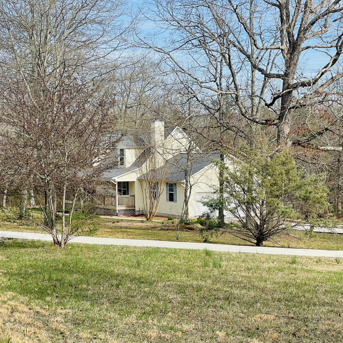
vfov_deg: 22.8
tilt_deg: -1.2
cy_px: 172
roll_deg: +1.1
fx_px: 852
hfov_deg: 22.7
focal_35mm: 76
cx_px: 114
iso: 20
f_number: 2.2
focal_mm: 7.5
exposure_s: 1/686
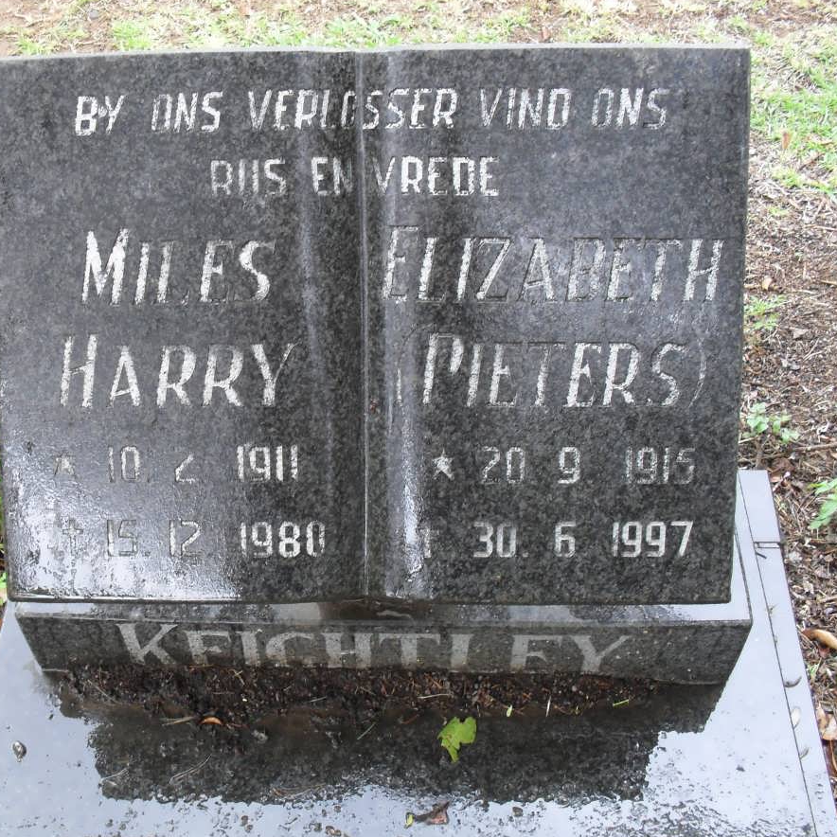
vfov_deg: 40.0
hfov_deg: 39.8
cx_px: 318
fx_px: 1149
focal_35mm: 42
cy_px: 423
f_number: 3.2
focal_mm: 6.3
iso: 200
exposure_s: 1/30
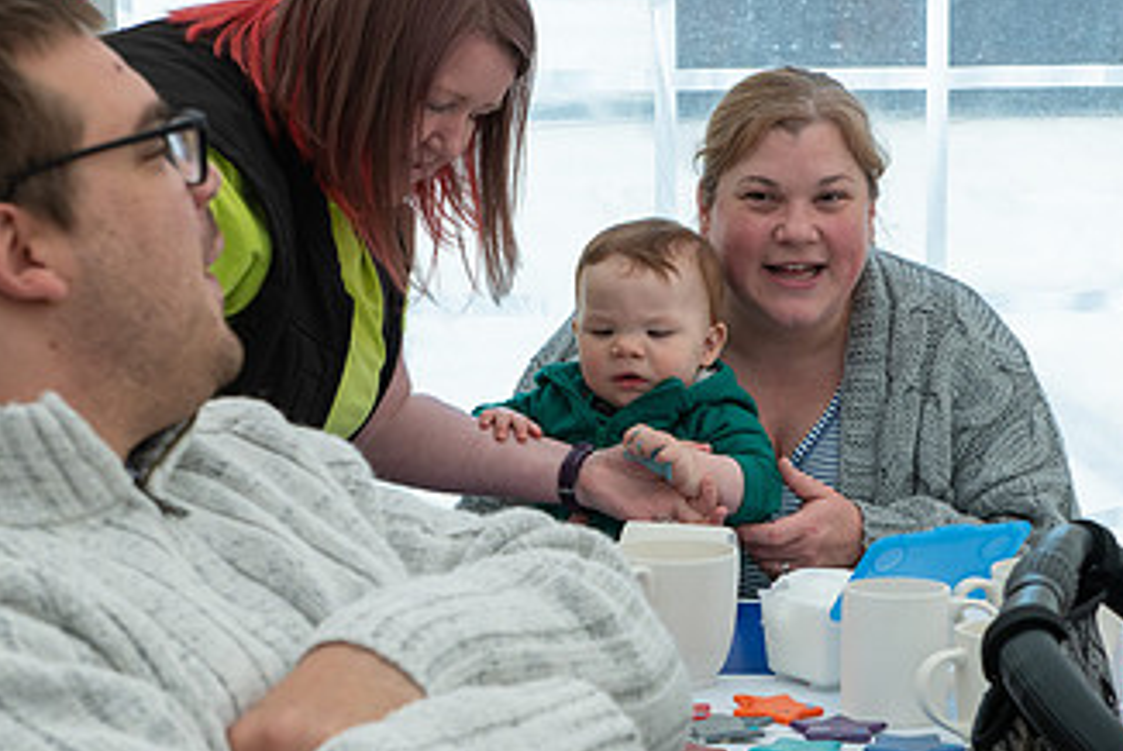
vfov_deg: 10.0
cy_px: 411
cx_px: 656
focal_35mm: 138
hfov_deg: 14.8
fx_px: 4309
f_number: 8
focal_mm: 70
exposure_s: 1/320
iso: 250
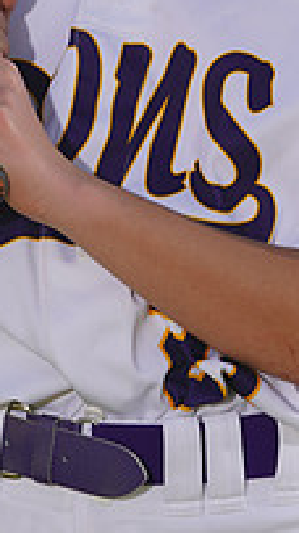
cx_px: 182
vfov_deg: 3.1
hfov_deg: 1.8
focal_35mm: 693
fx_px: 9780
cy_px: -131
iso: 100
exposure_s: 1/250
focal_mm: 232
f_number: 9
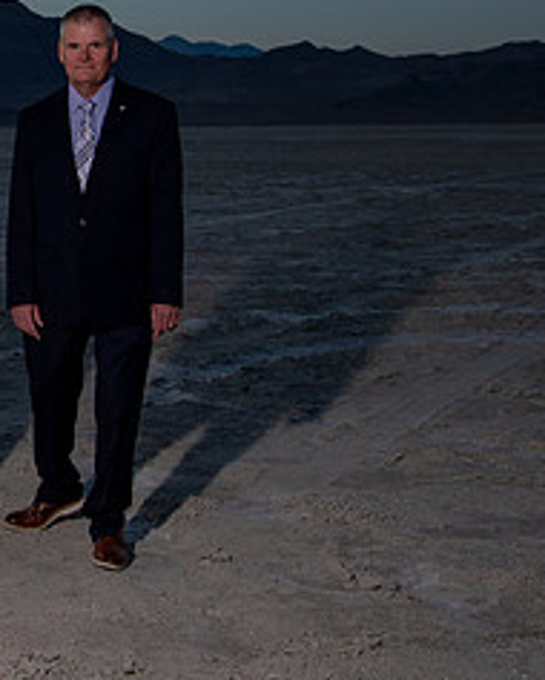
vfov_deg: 24.7
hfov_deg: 18.8
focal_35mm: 76
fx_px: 1530
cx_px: -152
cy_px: 160
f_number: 5
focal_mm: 30
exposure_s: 1/320
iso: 200
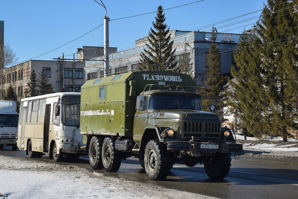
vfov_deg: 26.5
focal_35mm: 51
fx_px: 422
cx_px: 149
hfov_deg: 38.9
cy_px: 100
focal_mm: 34
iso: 100
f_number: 5
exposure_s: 1/800
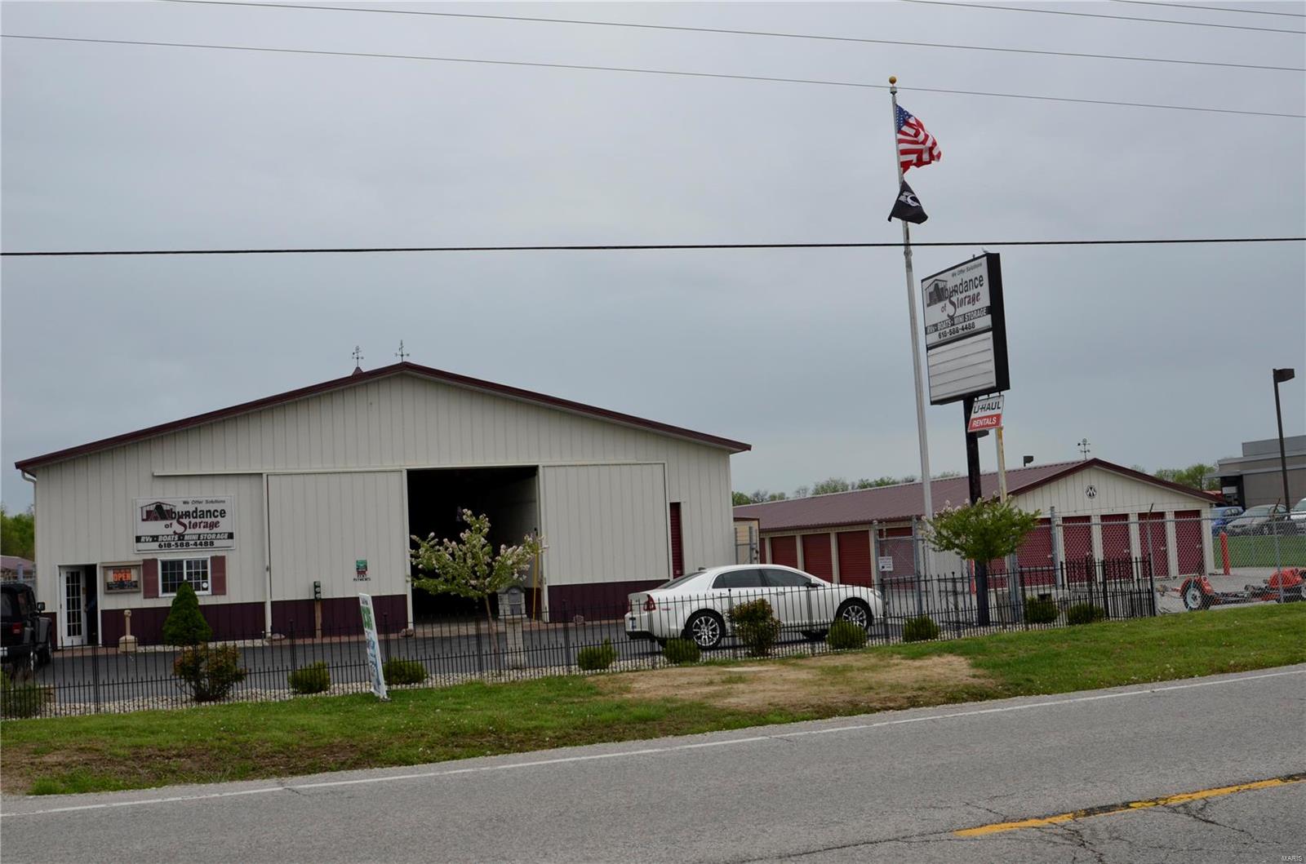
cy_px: 432
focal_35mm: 36
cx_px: 653
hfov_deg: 53.2
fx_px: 1303
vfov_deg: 36.7
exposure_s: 1/250
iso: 400
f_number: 8
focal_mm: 24
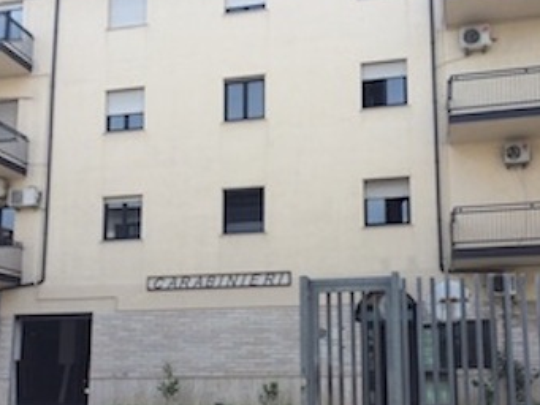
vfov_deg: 32.6
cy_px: 277
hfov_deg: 42.9
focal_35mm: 44
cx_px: 290
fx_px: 687
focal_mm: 4.12
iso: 32
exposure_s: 1/1368
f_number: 2.2
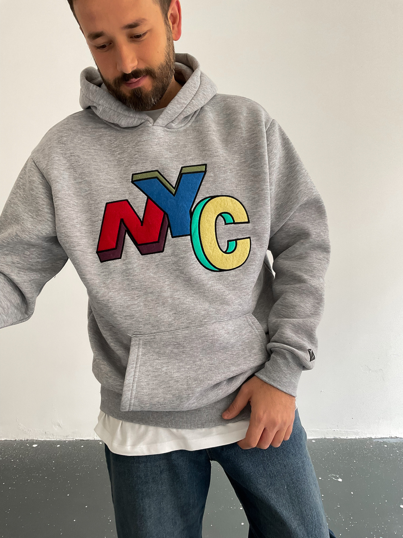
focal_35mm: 29
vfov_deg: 61.7
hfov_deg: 48.2
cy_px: 269
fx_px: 450
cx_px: 202
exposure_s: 1/120
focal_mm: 3
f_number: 1.8
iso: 64
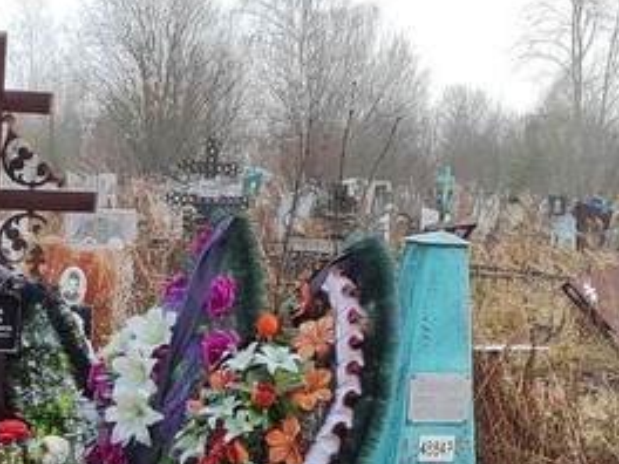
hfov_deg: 18.9
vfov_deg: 14.2
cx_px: -14
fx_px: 1806
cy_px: 569
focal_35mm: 101
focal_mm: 4.77
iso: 112
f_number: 1.75
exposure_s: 1/342
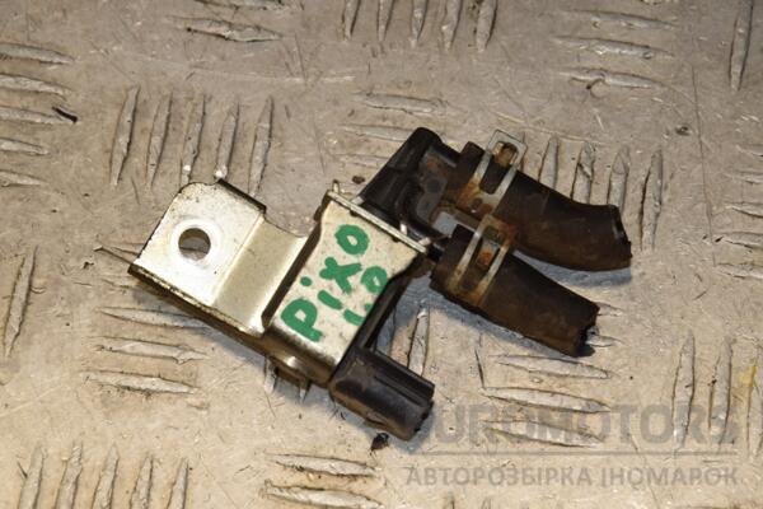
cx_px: 382
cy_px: 254
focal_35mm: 158
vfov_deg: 8.7
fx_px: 3338
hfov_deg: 13.0
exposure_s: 1/200
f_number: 10
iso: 800
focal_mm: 105
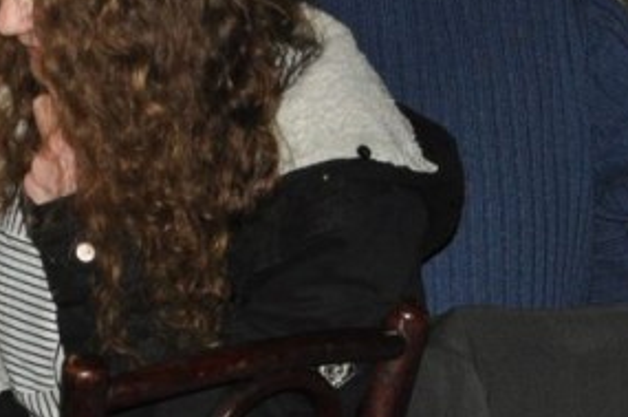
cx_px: 95
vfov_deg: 4.2
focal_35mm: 323
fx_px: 5625
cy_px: -42
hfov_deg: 6.4
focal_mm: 60
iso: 800
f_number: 5
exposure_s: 1/60
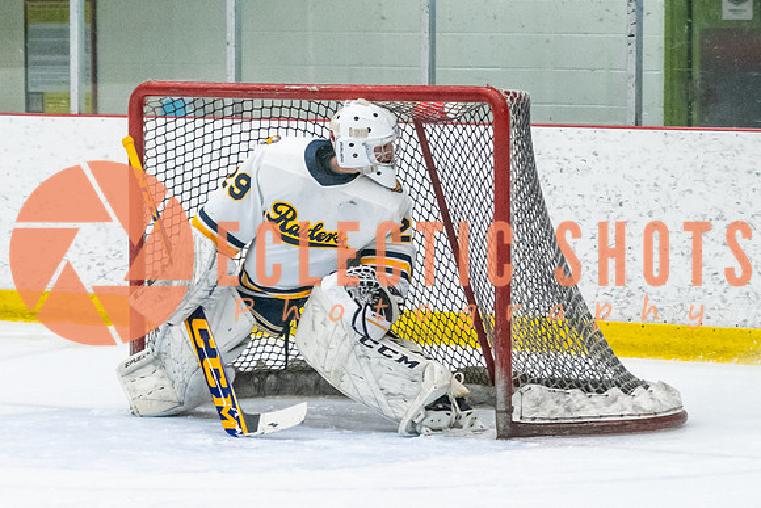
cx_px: 916
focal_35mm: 239
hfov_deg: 8.5
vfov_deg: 5.7
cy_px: 299
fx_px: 5058
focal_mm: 86
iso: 3200
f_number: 2.8
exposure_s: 1/800
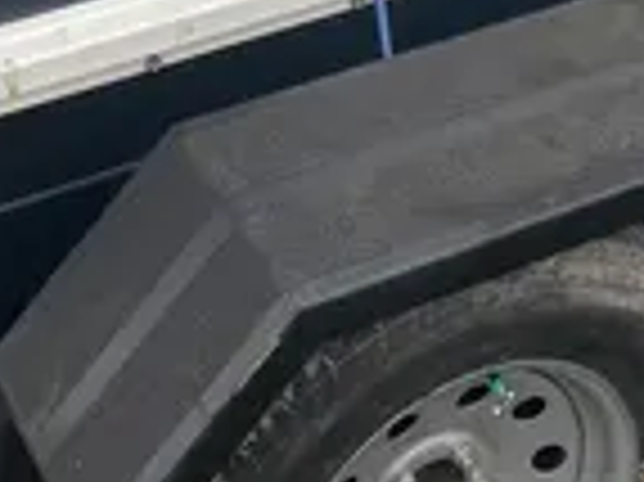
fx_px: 1859
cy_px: -363
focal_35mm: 100
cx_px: 369
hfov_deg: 19.6
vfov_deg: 13.4
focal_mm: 4.25
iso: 32
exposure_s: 1/159
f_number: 1.8
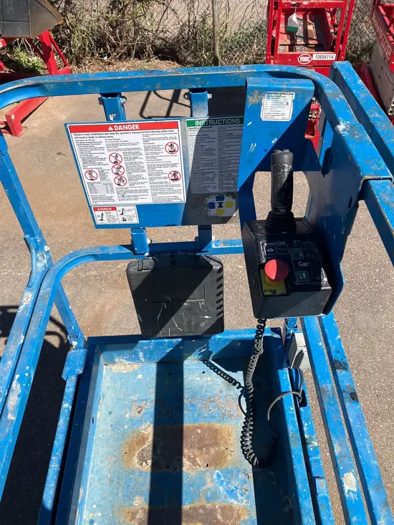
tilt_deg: -46.0
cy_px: 262
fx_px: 425
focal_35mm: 28
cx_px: 197
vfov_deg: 63.4
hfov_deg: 49.8
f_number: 1.8
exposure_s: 1/1600
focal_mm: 3.99
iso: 32
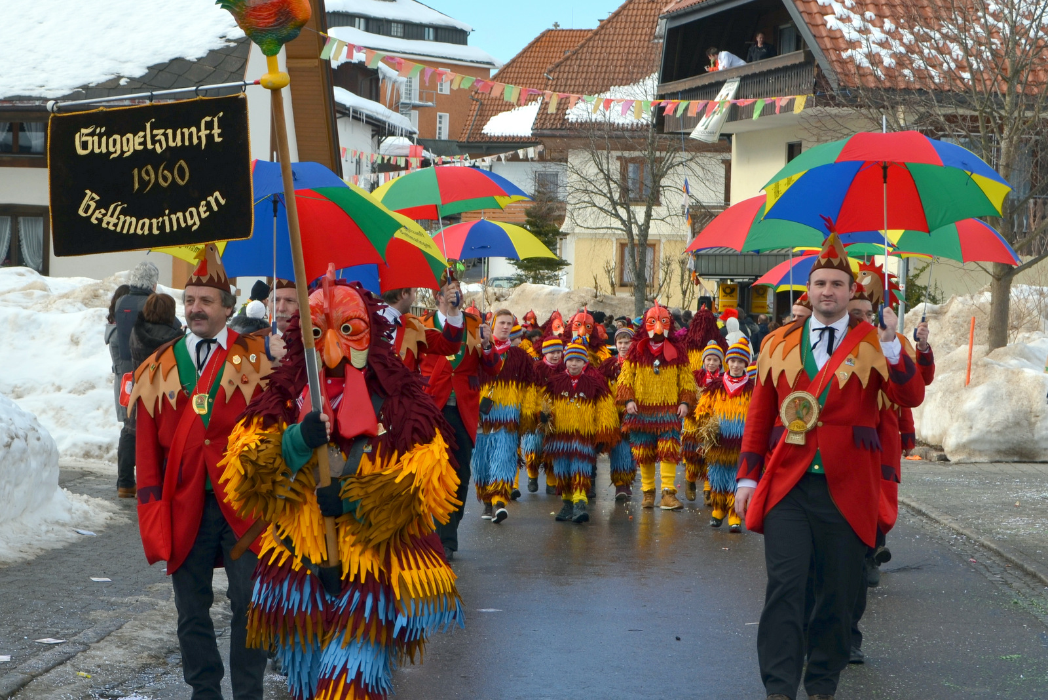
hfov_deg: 35.0
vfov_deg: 23.8
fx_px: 1660
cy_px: 350
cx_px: 524
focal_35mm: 57
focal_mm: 38
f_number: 9
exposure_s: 1/200
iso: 100
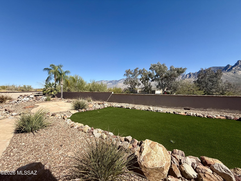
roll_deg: +0.3
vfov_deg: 85.7
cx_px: 120
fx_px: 97
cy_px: 90
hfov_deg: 102.1
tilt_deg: -0.4
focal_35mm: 14
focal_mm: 2.22
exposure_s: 1/1901
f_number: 2.2
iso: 50
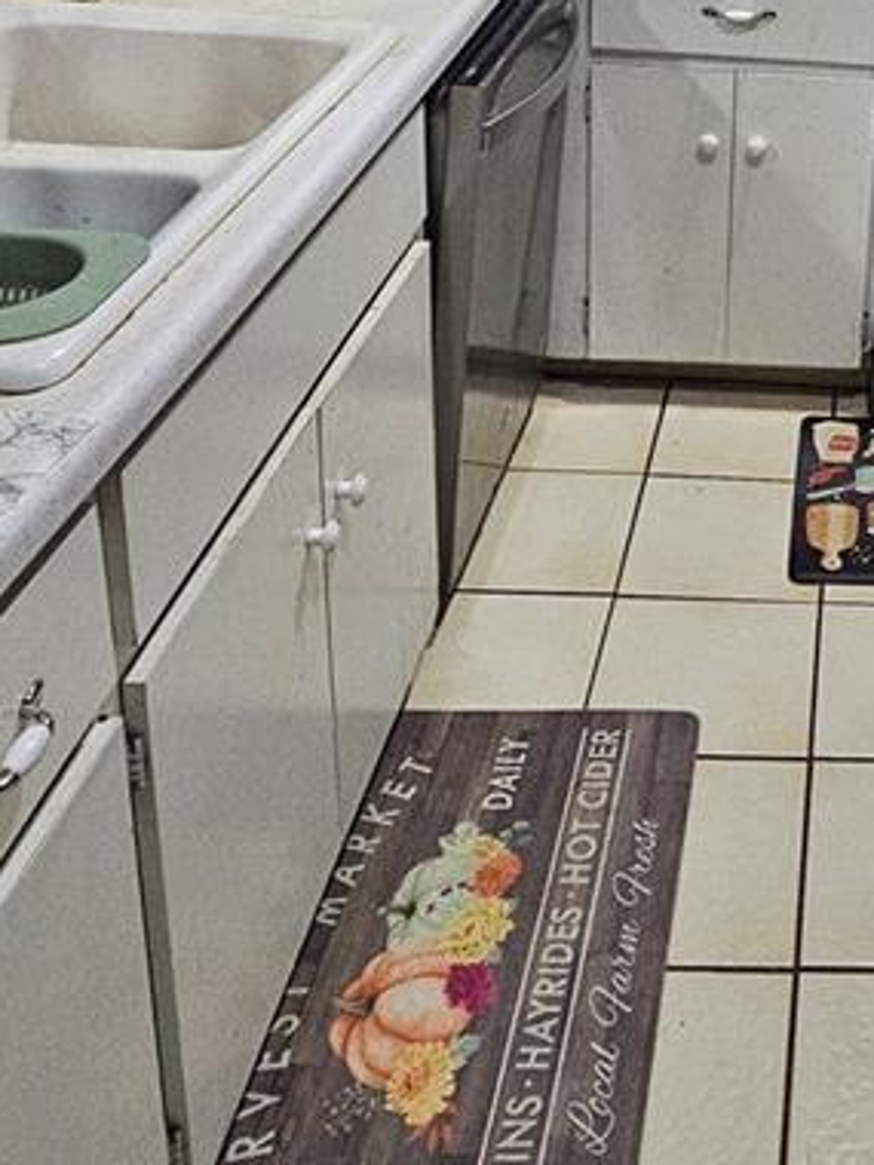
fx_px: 1380
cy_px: 12
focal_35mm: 41
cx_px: 984
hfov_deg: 30.9
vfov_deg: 40.4
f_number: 2.2
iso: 500
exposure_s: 1/77.4
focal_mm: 2.2
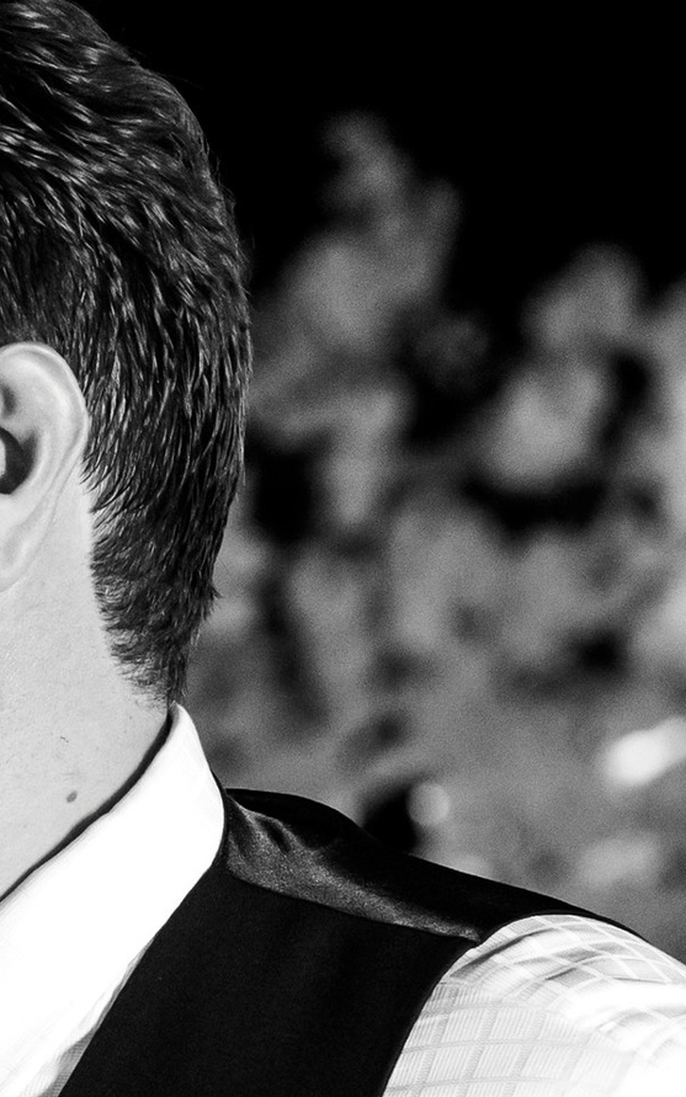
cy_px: 1525
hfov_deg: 4.7
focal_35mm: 281
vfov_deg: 7.4
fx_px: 8404
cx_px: 116
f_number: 3.5
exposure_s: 1/200
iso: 2000
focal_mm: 64
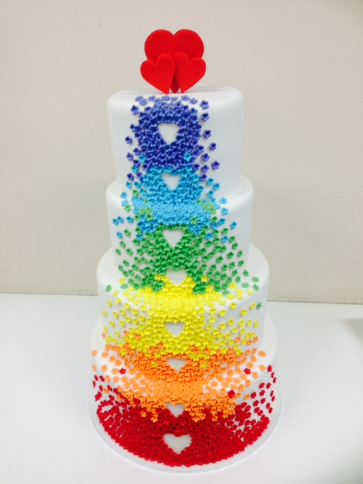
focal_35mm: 33
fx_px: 461
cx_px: 182
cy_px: 242
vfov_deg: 55.4
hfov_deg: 42.9
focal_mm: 4.12
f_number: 2.4
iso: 50
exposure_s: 1/25
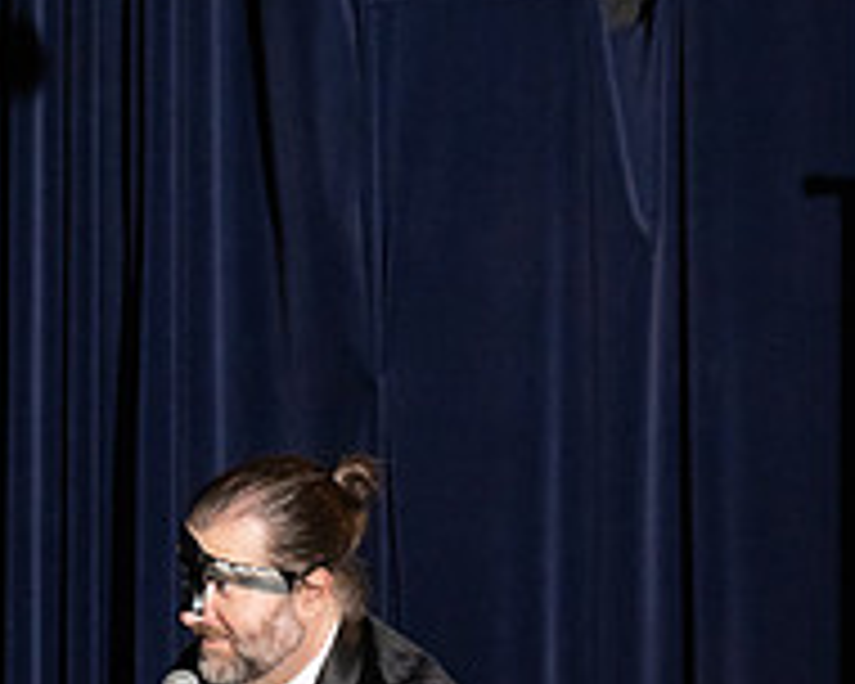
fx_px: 8983
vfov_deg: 4.4
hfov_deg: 5.4
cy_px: 662
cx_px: 94
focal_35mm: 355
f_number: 4.5
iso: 2500
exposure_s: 1/200
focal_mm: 83
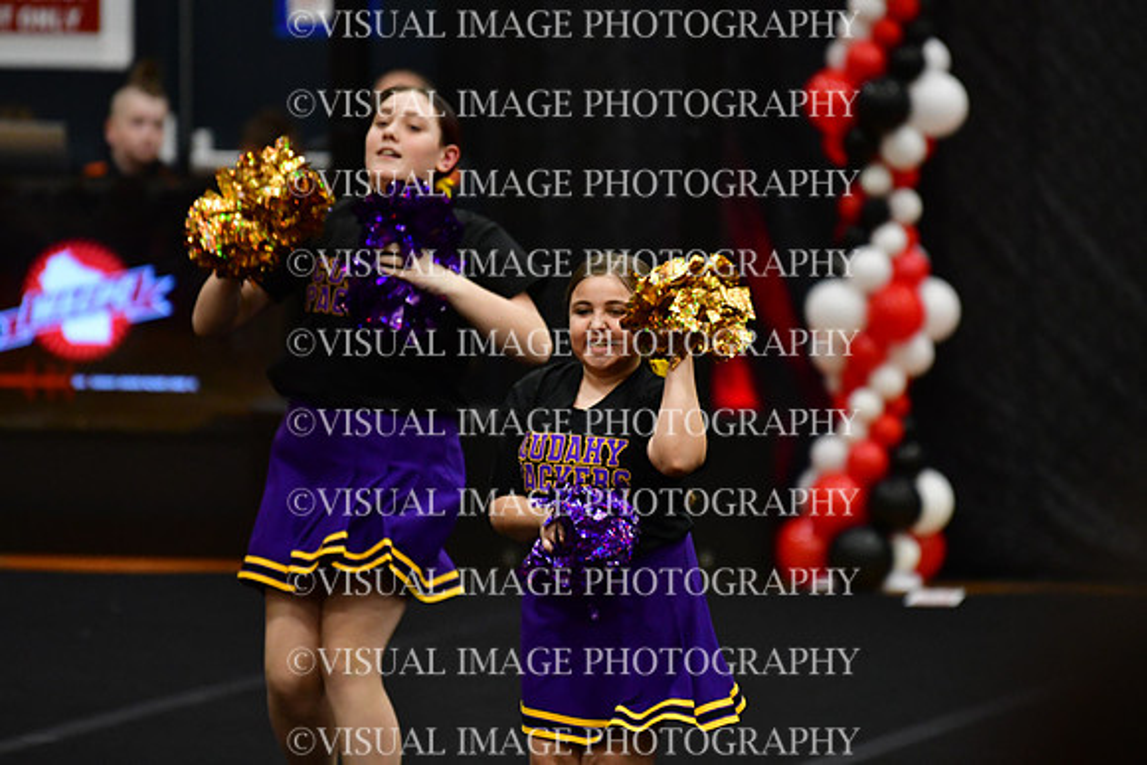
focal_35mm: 300
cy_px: 382
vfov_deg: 4.6
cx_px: 574
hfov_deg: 6.9
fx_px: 9560
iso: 4000
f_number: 2.8
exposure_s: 1/800
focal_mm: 200
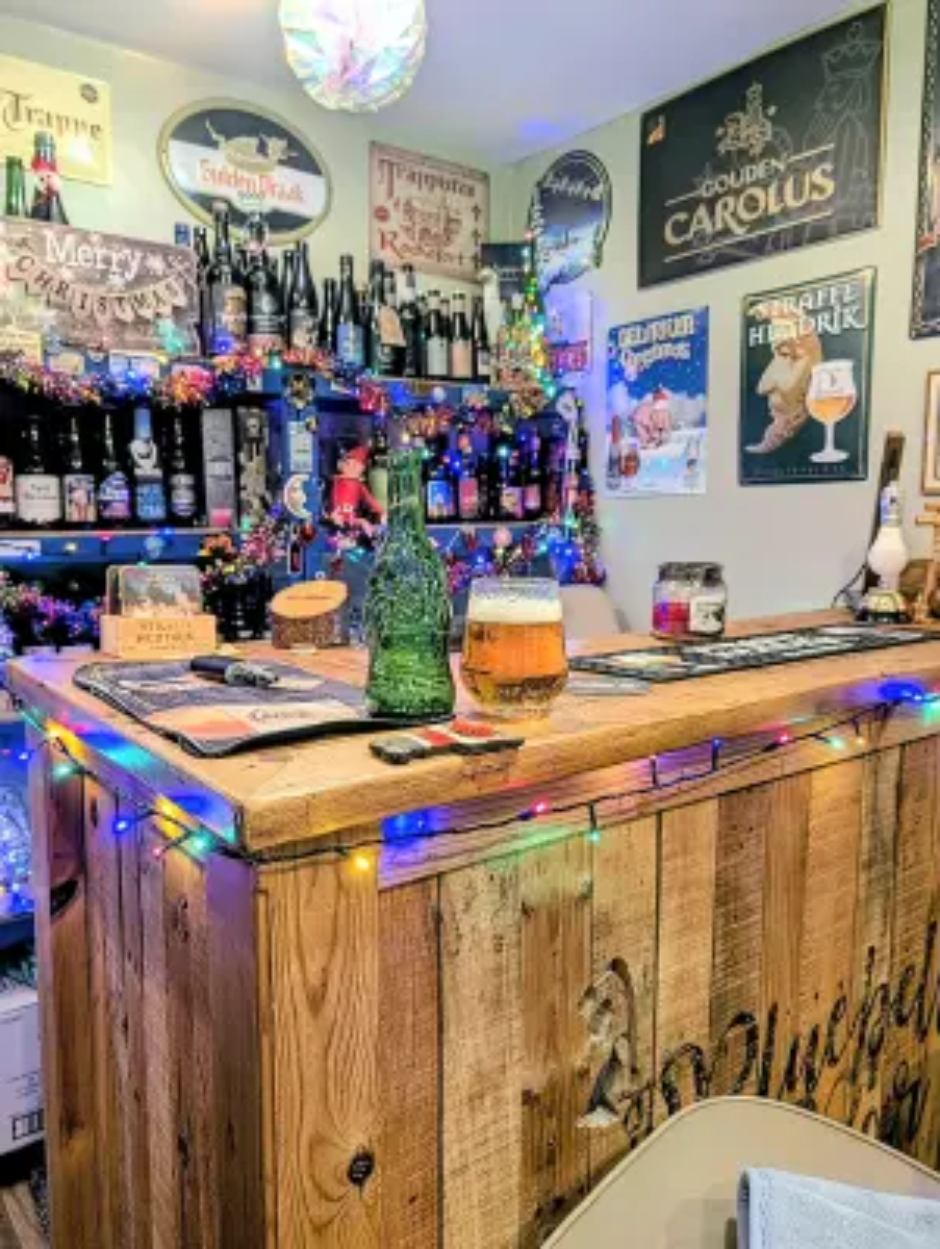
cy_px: 624
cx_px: 470
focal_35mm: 24
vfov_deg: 71.5
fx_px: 867
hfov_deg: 56.9
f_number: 1.68
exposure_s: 1/48.9
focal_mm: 6.9
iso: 238
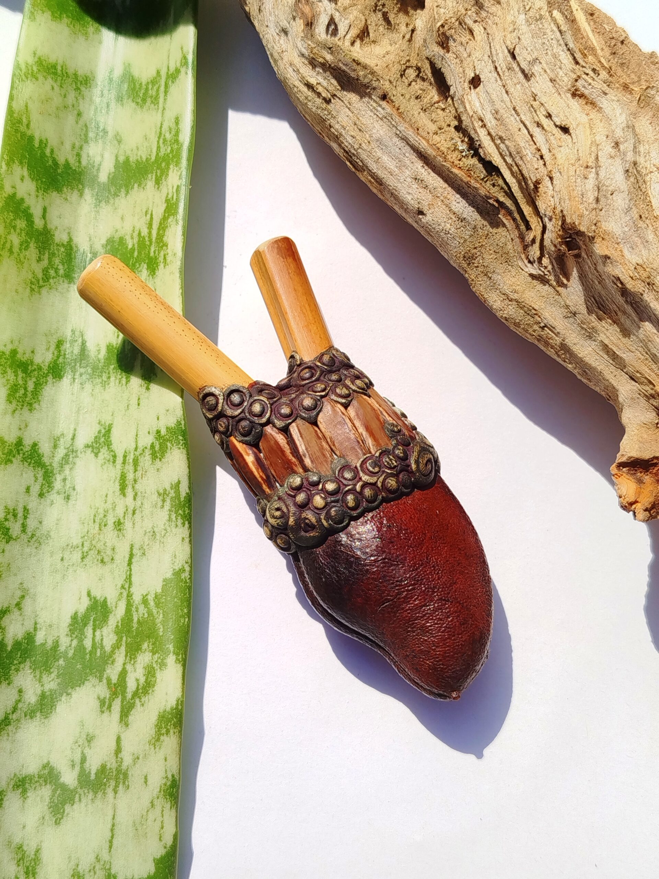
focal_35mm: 48
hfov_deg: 30.3
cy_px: 440
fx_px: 1218
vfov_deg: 39.7
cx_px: 330
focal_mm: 5.31
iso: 50
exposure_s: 1/1347
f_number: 1.7
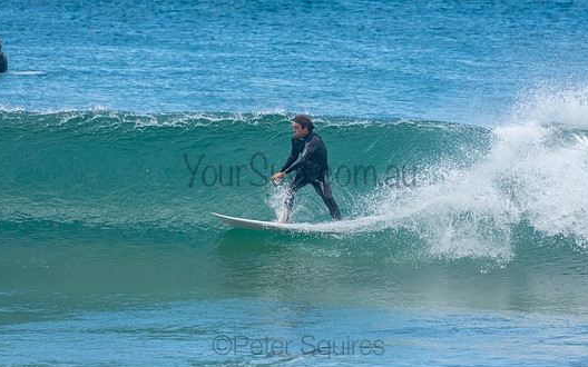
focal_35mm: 672
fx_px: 10769
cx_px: 298
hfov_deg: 3.1
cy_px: 161
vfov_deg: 2.0
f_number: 5.6
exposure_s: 1/1250
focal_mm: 400
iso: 360
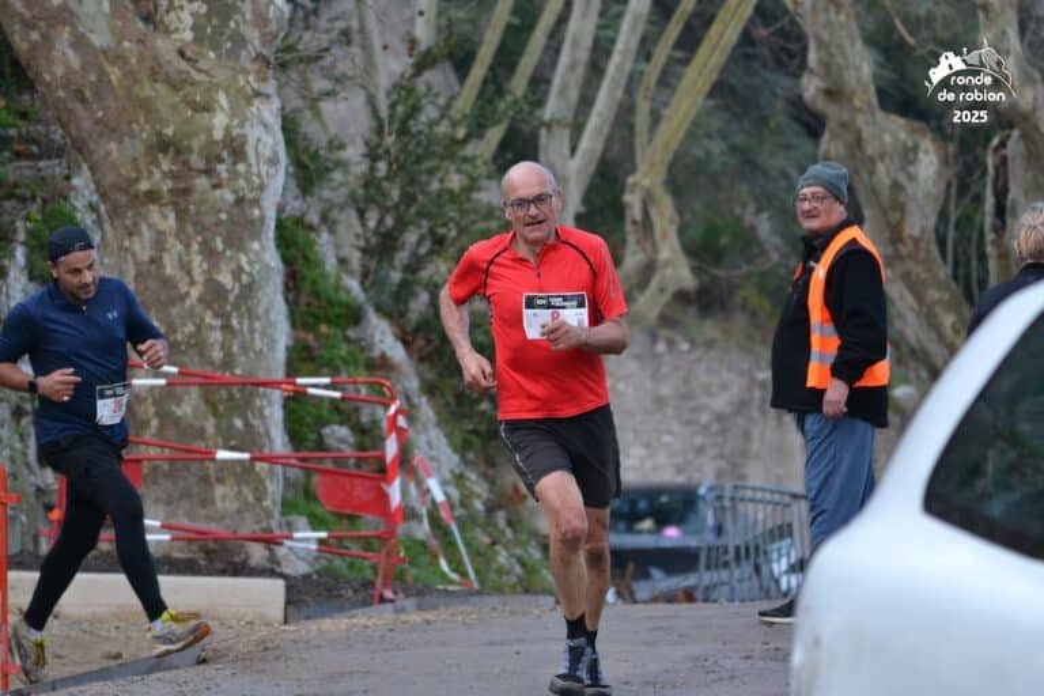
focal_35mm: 225
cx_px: 522
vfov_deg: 6.1
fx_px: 6524
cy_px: 348
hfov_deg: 9.1
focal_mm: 150
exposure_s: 1/500
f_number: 5
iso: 720
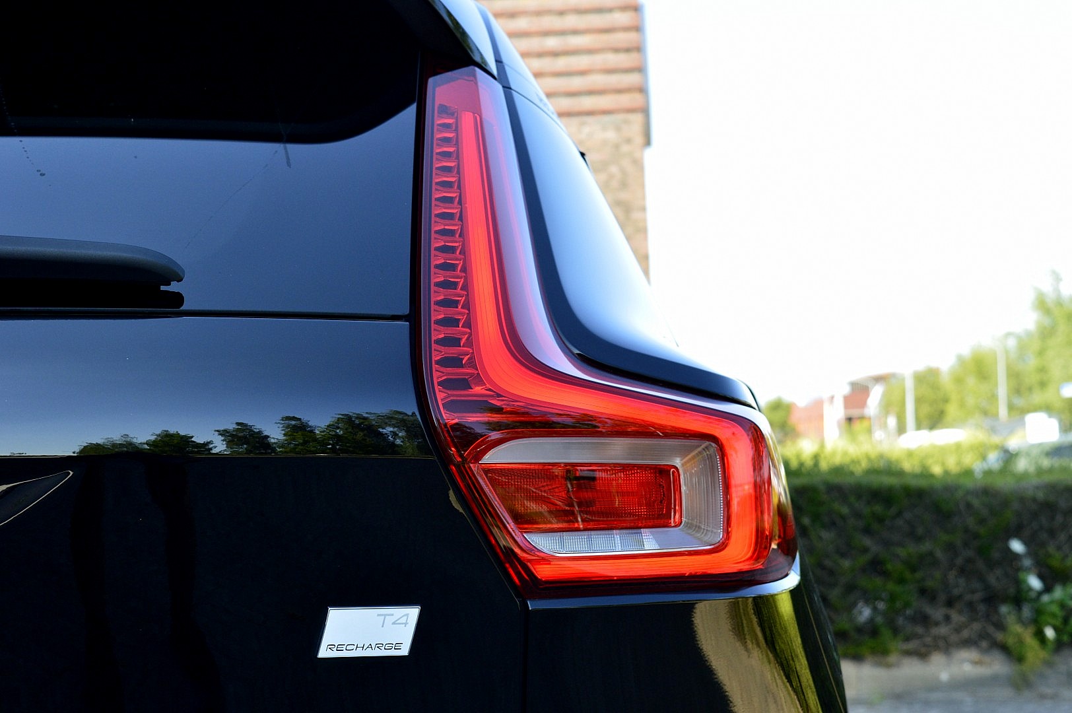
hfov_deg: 28.1
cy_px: 356
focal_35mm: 72
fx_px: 2142
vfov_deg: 18.9
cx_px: 536
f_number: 10
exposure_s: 1/200
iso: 400
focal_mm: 48
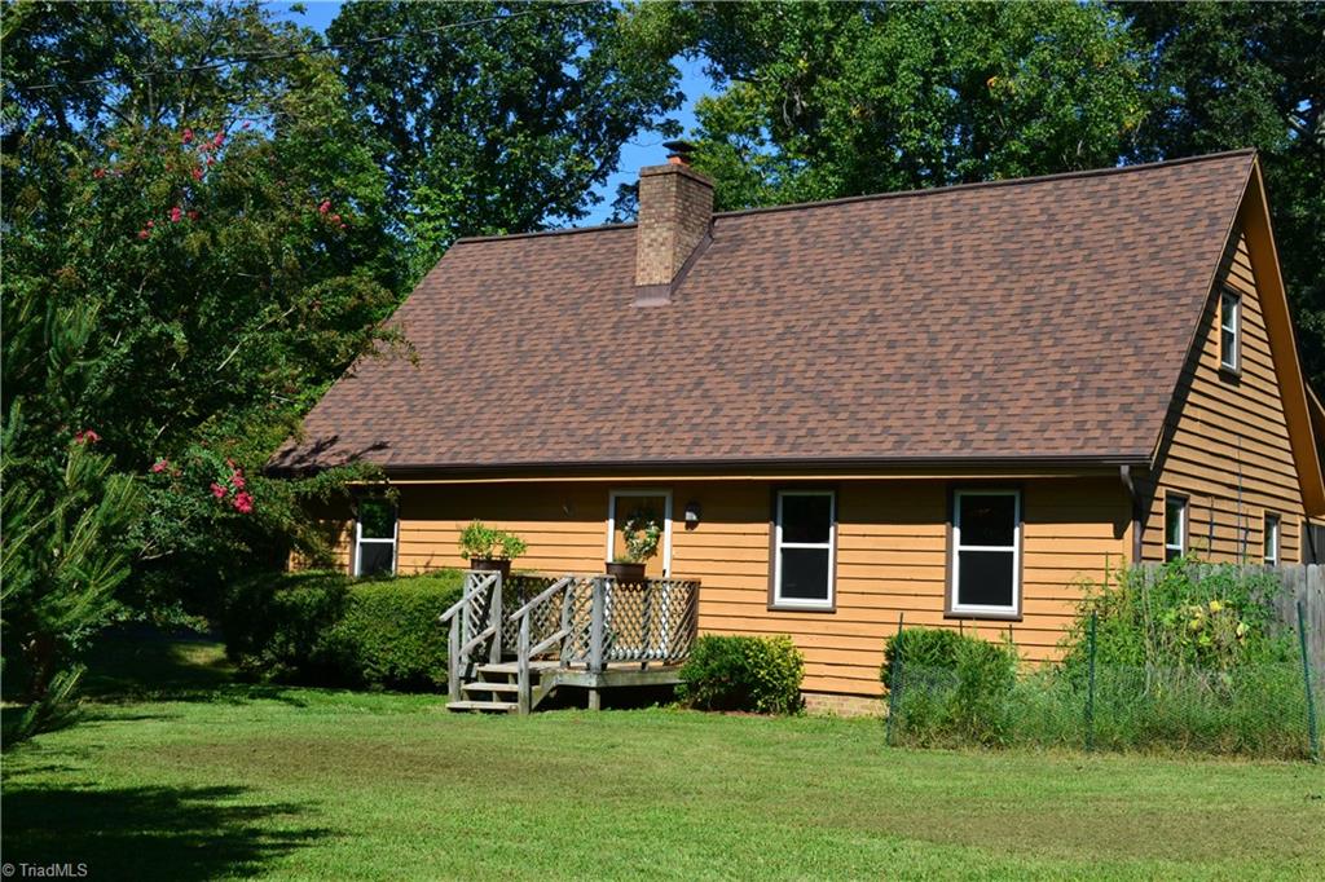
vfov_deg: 29.8
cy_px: 441
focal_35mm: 45
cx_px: 662
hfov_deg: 43.6
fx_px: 1656
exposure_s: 1/500
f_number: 11
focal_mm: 30
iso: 400
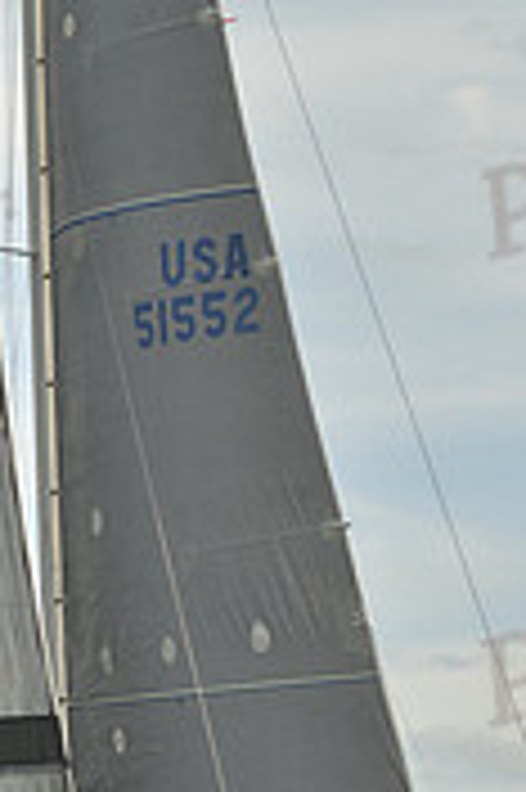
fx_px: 5072
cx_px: 250
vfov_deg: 8.9
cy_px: 441
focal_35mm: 231
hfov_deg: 5.9
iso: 200
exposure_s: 1/1250
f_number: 5
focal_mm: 70
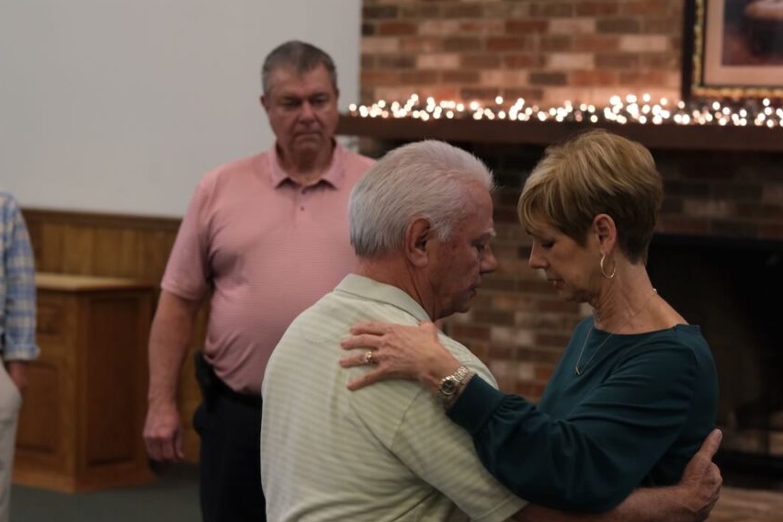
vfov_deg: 13.5
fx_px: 2197
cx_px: 371
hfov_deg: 20.2
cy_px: 300
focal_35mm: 101
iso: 1600
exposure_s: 1/80
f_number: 3.2
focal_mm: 56
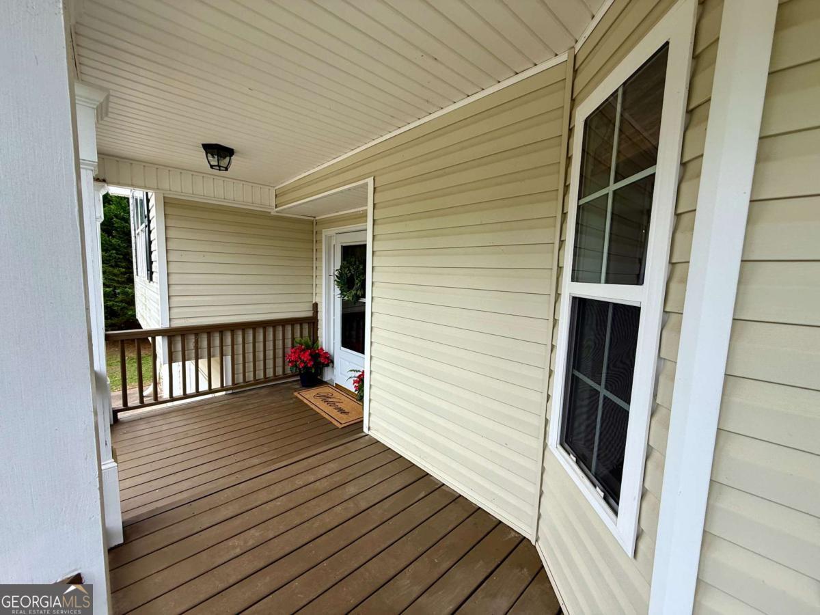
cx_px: 410
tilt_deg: -4.9
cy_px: 308
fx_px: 332
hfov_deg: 102.1
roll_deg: -1.3
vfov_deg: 85.7
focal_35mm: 14
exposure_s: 1/411
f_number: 2.2
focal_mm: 2.22
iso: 50
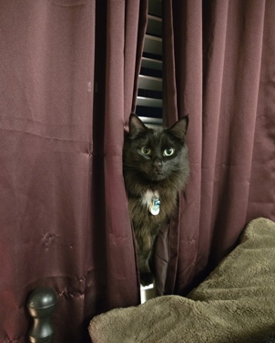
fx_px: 254
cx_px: 136
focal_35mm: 25
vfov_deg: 67.9
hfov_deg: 56.8
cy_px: 190
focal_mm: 5.4
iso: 2000
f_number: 1.8
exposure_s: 1/15
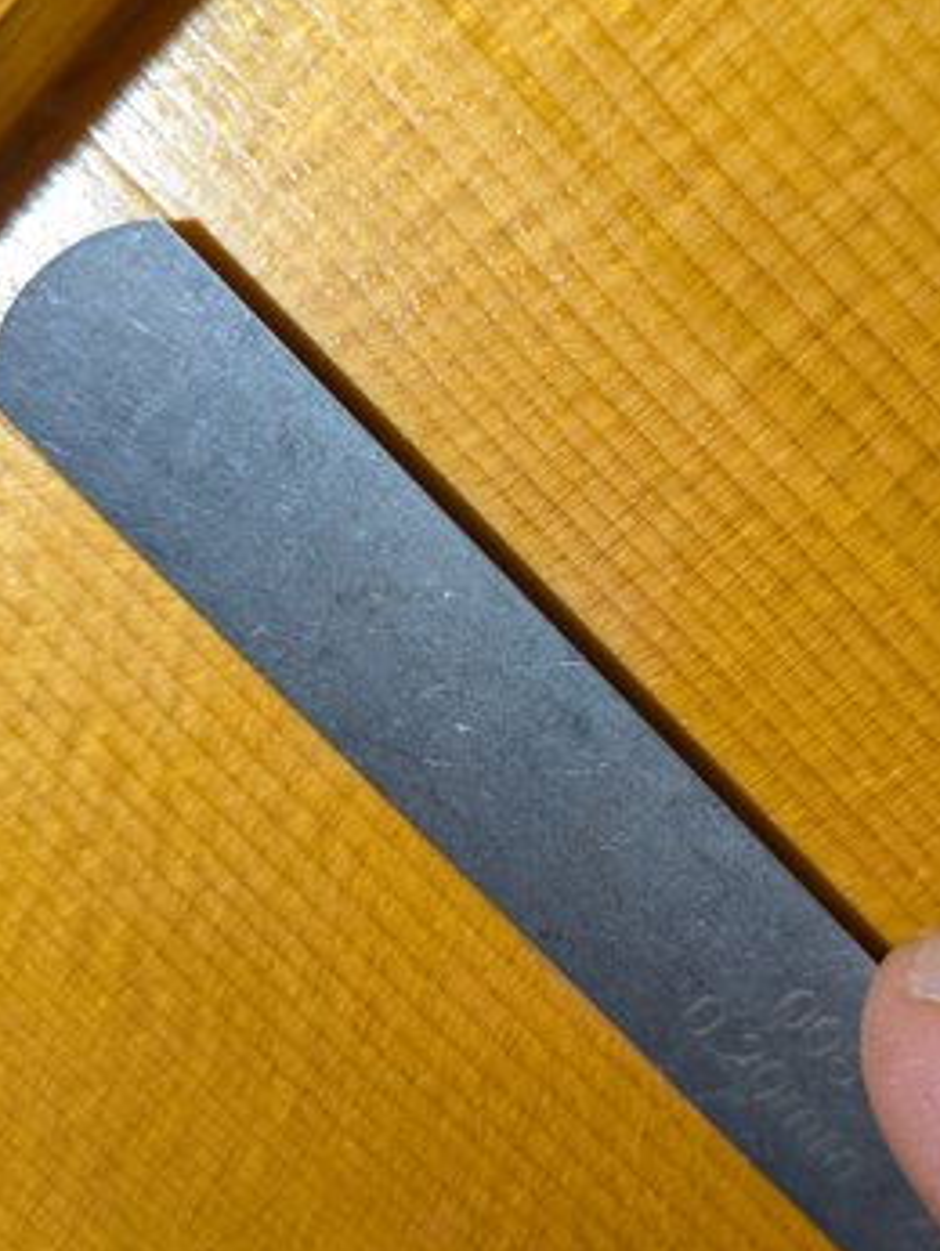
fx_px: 1880
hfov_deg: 28.0
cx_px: 595
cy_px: 651
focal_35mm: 52
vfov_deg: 36.8
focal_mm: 5.43
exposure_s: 1/395
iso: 136
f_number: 1.89
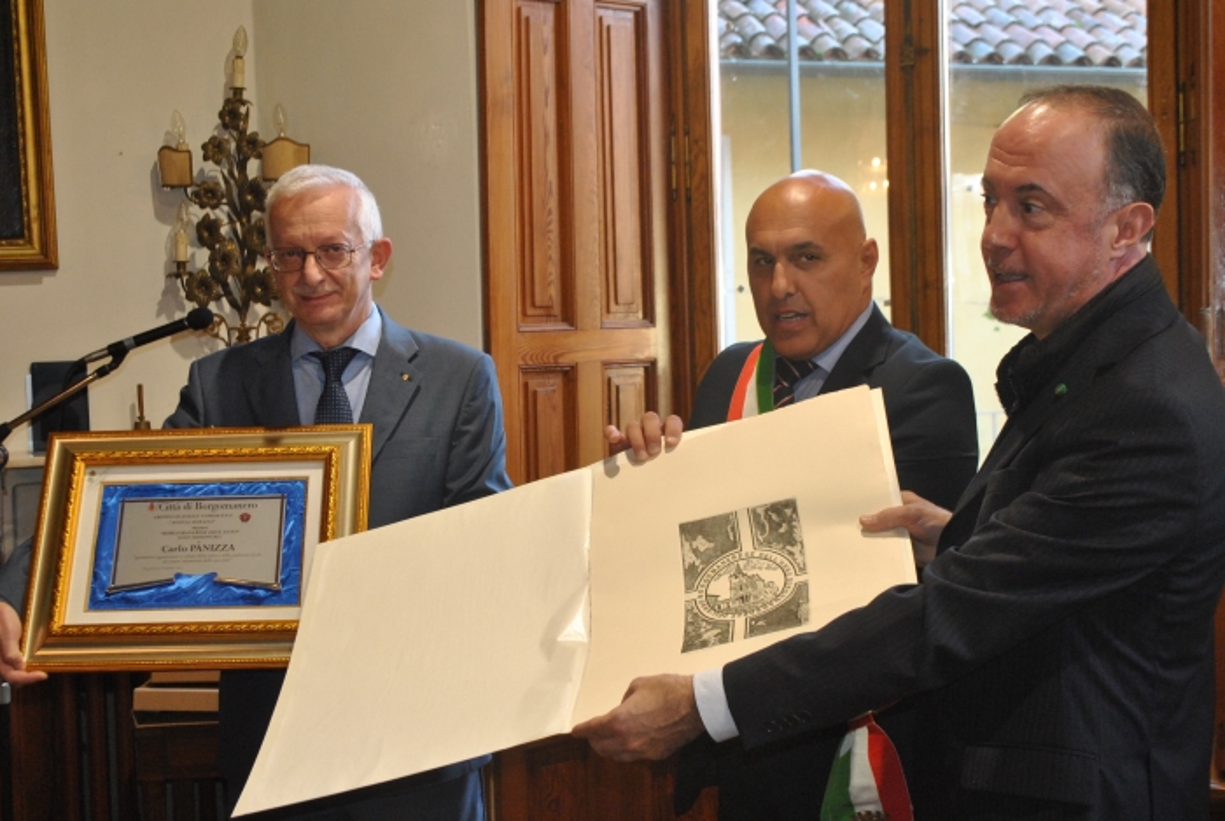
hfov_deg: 37.8
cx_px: 612
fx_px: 1789
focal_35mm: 52
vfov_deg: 25.8
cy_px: 410
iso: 800
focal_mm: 35
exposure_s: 1/60
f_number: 5.6
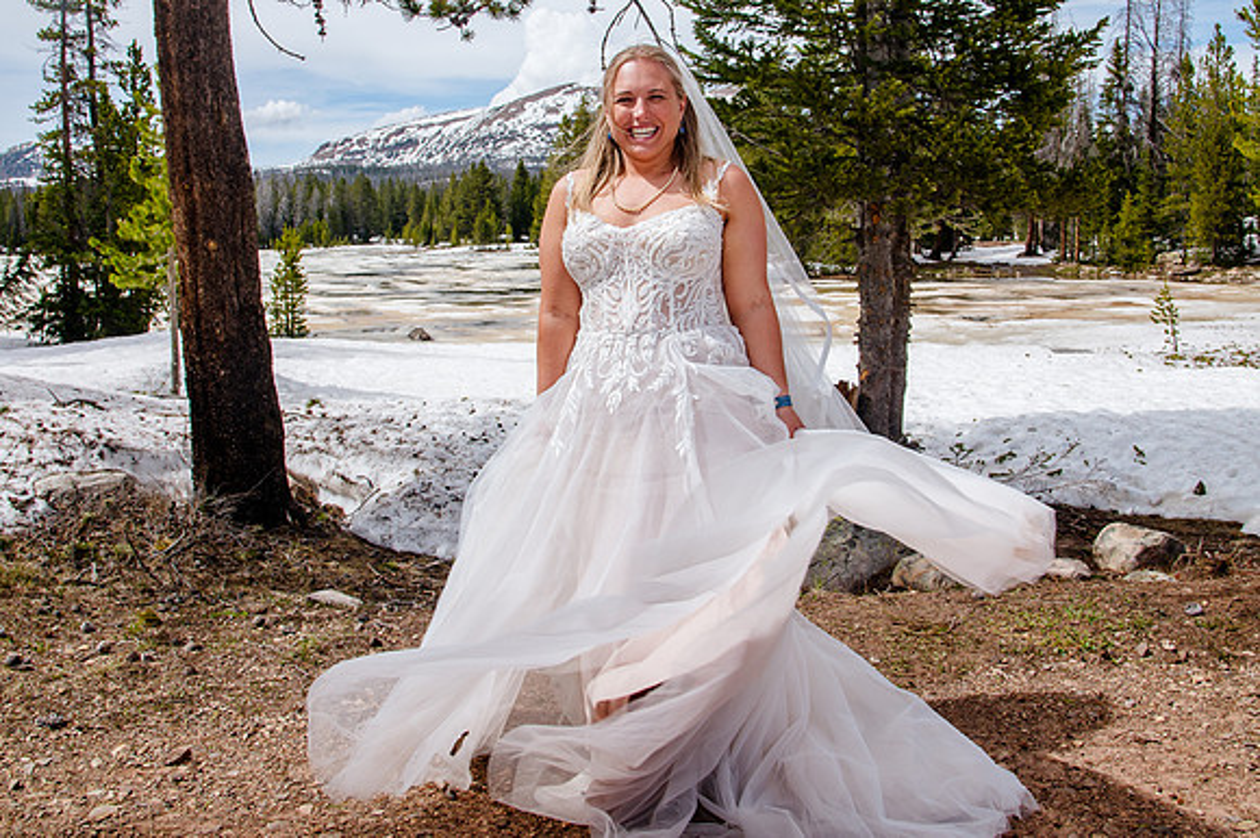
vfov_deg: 41.8
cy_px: 312
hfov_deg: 60.2
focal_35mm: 31
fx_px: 1087
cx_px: 630
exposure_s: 1/250
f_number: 9
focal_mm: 24
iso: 250
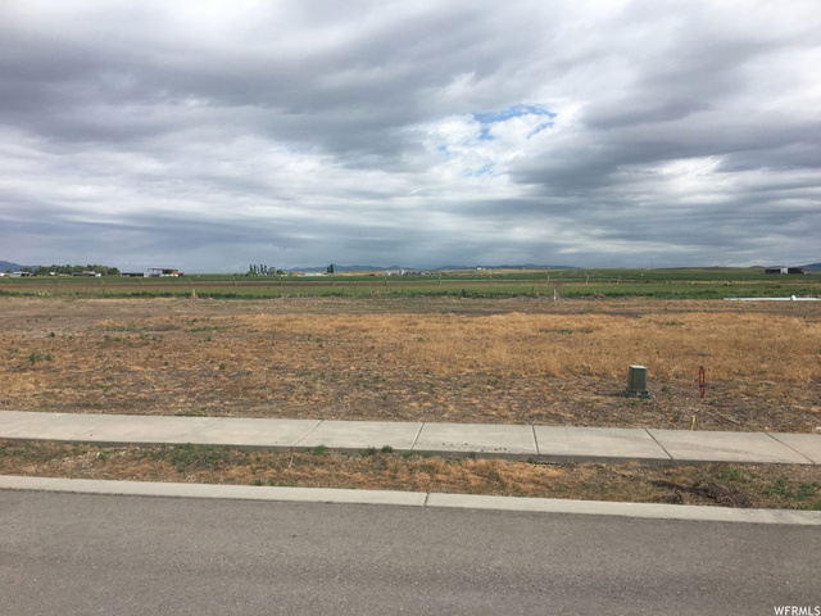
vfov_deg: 48.2
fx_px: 688
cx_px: 410
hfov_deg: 61.7
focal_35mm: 29
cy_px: 308
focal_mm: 4.15
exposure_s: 1/2653
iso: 25
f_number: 2.2
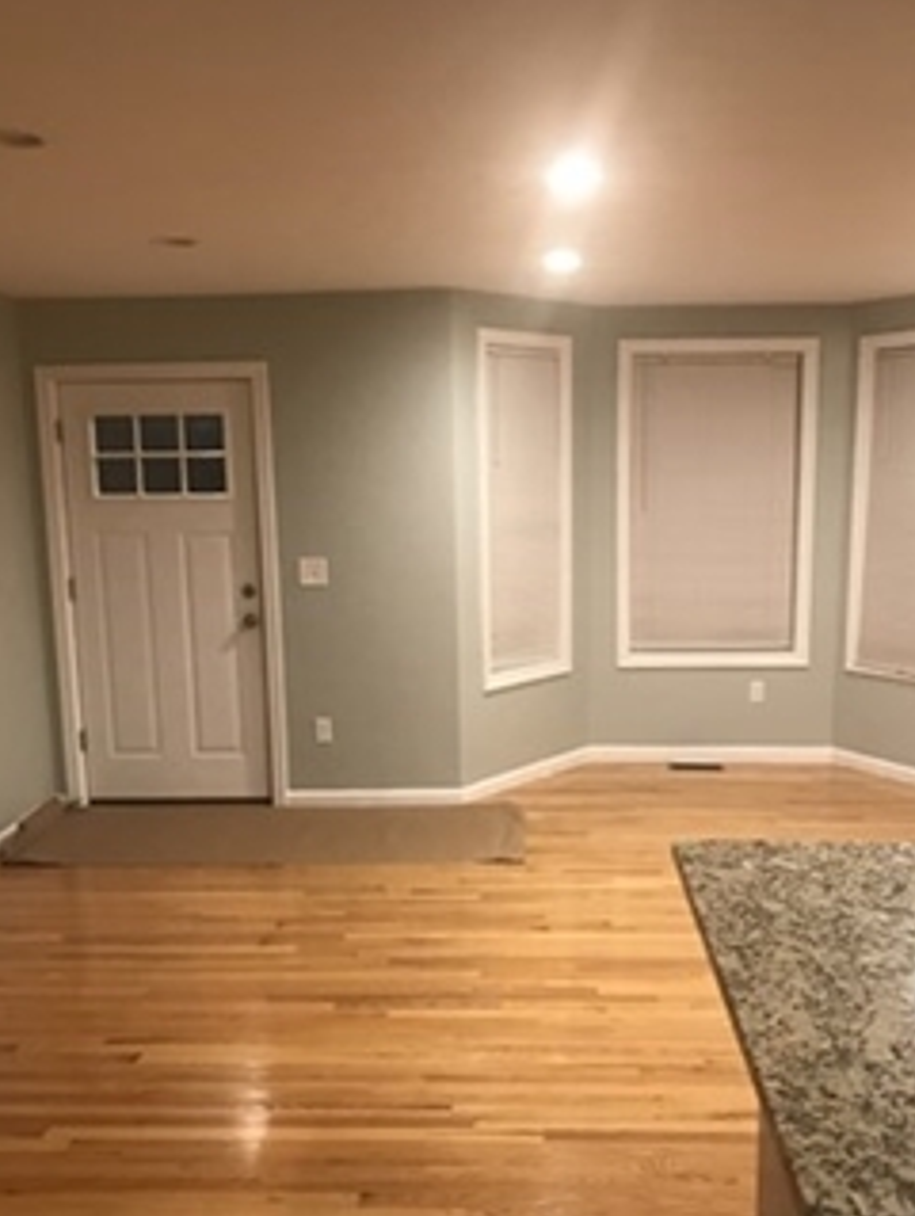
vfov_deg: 52.3
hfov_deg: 40.8
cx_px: 477
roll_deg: +1.8
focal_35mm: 35
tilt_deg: -10.2
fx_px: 1231
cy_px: 719
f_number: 1.8
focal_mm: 3.99
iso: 50
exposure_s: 1/15
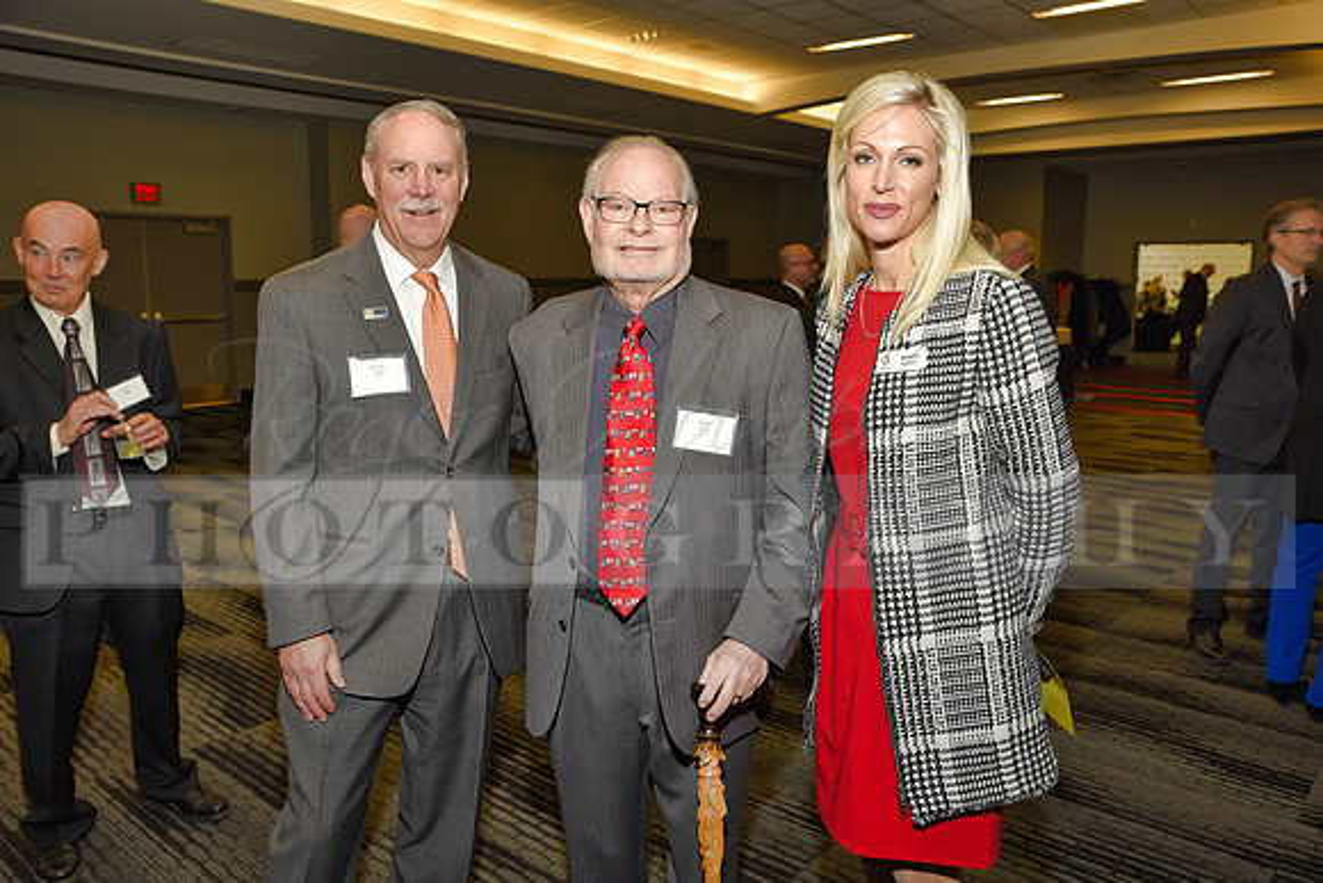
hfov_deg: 63.6
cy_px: 442
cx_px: 662
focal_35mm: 29
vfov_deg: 45.0
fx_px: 1066
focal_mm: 29
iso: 200
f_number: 5
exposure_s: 1/60
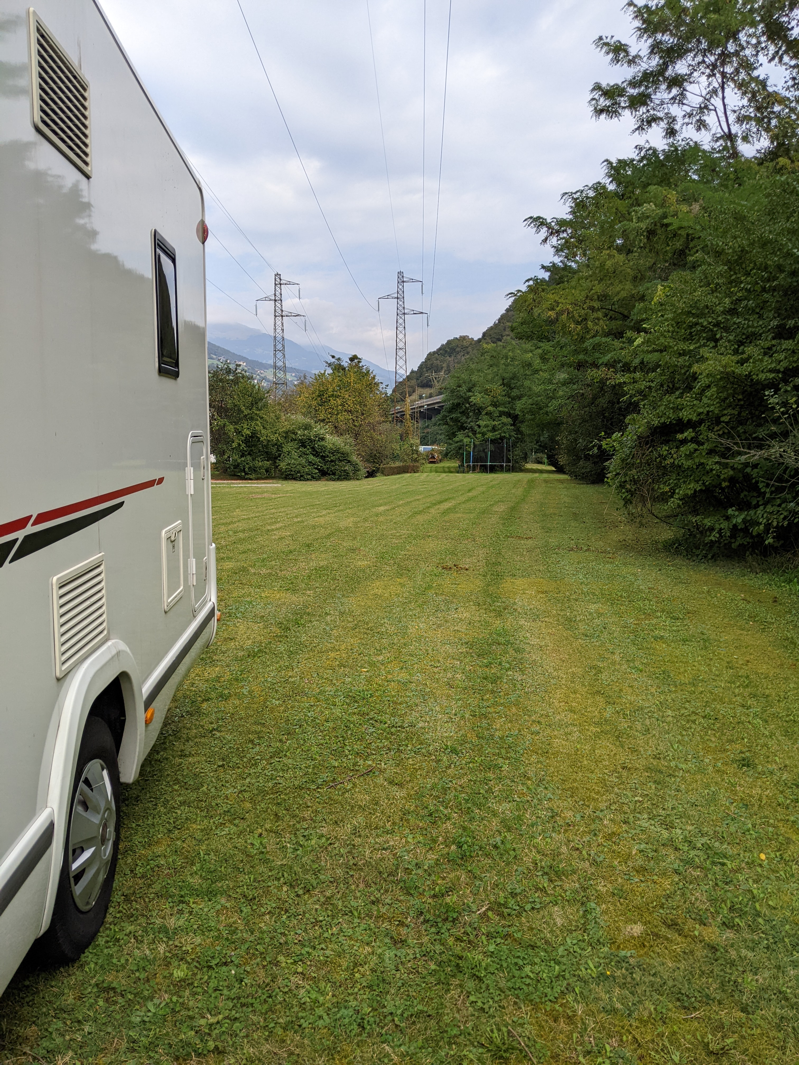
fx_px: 831
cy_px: 532
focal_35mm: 27
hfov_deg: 51.4
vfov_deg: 65.3
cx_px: 400
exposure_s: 1/2132
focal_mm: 4.44
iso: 62
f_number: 1.8
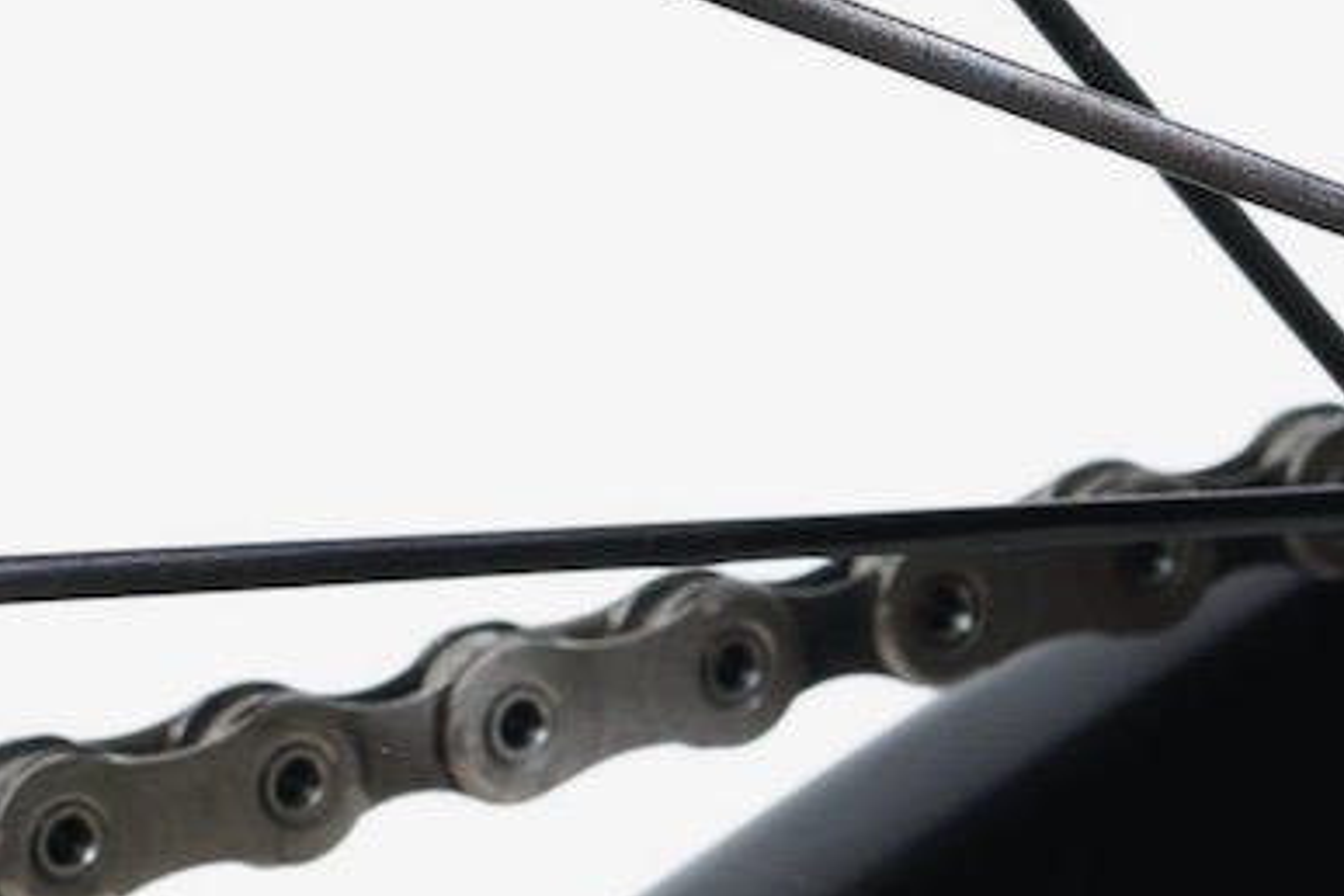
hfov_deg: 6.5
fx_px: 11572
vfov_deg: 4.4
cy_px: 1191
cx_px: 2410
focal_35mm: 310
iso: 32
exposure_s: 1/160
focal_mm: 60
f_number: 16
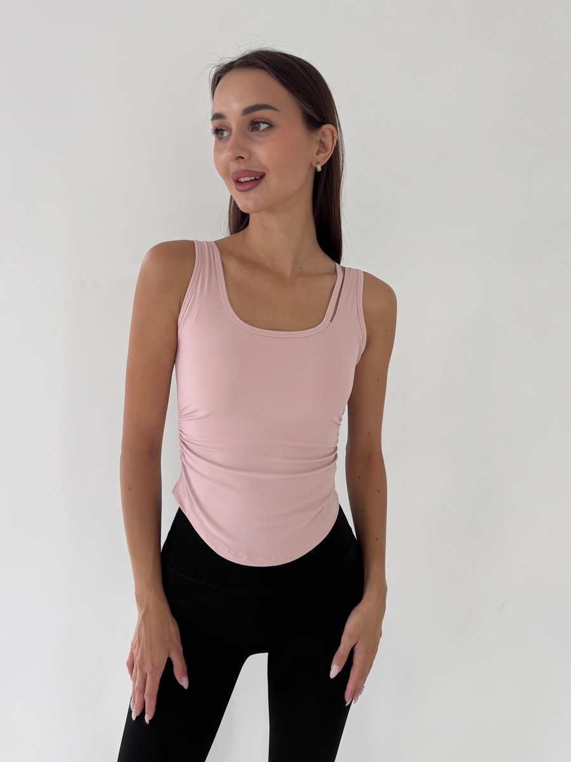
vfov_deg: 71.6
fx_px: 528
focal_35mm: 24
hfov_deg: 56.8
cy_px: 381
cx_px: 286
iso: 100
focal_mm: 6.76
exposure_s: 1/121
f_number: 1.78
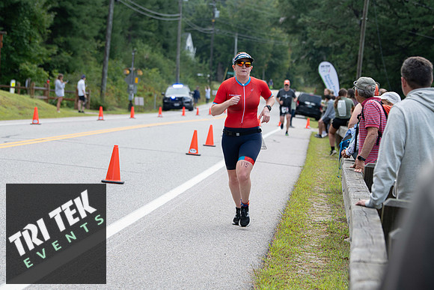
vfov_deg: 12.2
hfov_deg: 18.3
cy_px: 145
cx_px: 217
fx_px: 1350
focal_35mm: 112
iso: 200
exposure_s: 1/250
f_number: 5
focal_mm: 112
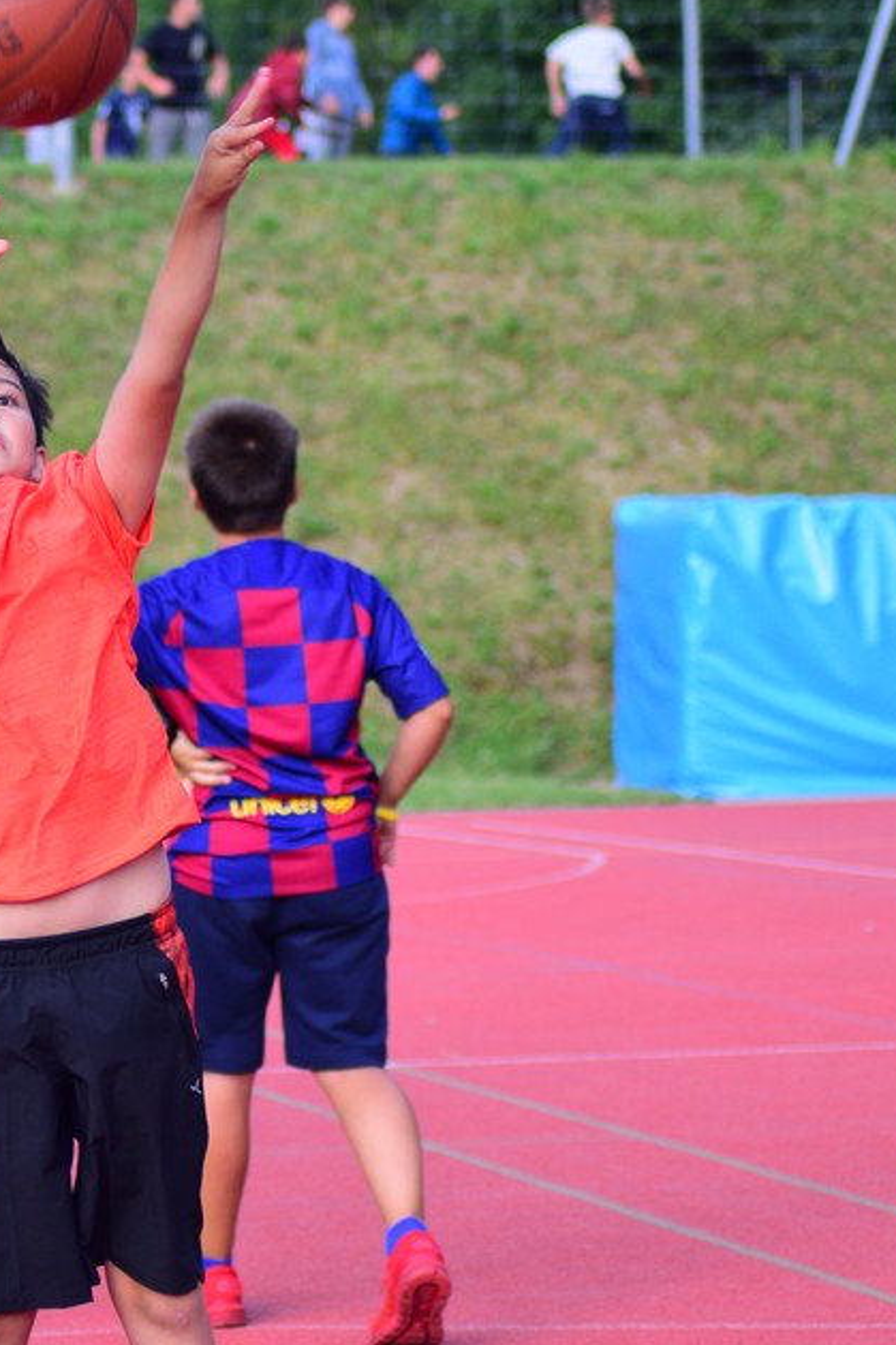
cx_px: 38
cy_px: 690
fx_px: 6387
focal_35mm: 171
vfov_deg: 12.0
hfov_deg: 8.0
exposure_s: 1/640
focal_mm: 70
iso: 640
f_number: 4
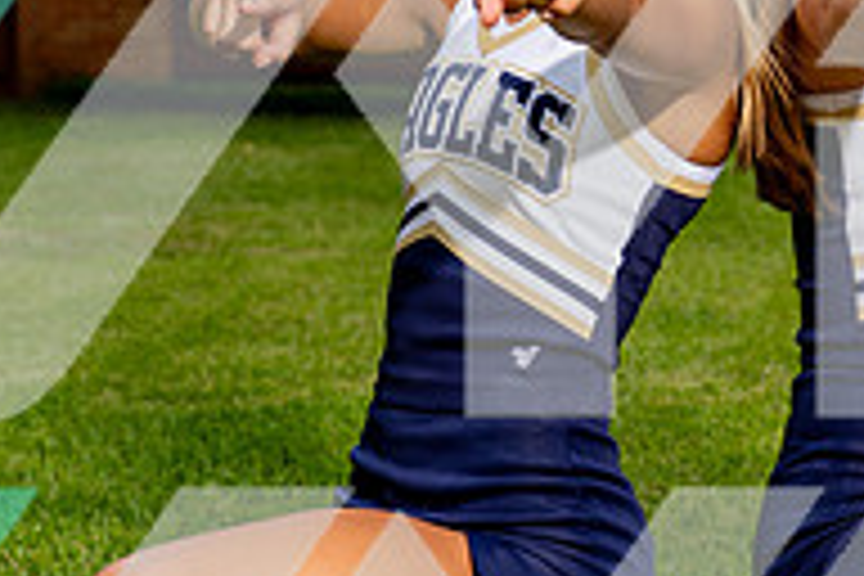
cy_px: 149
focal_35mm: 145
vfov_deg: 9.4
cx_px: 701
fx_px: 3480
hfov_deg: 14.1
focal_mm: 44
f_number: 4
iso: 100
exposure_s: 1/500
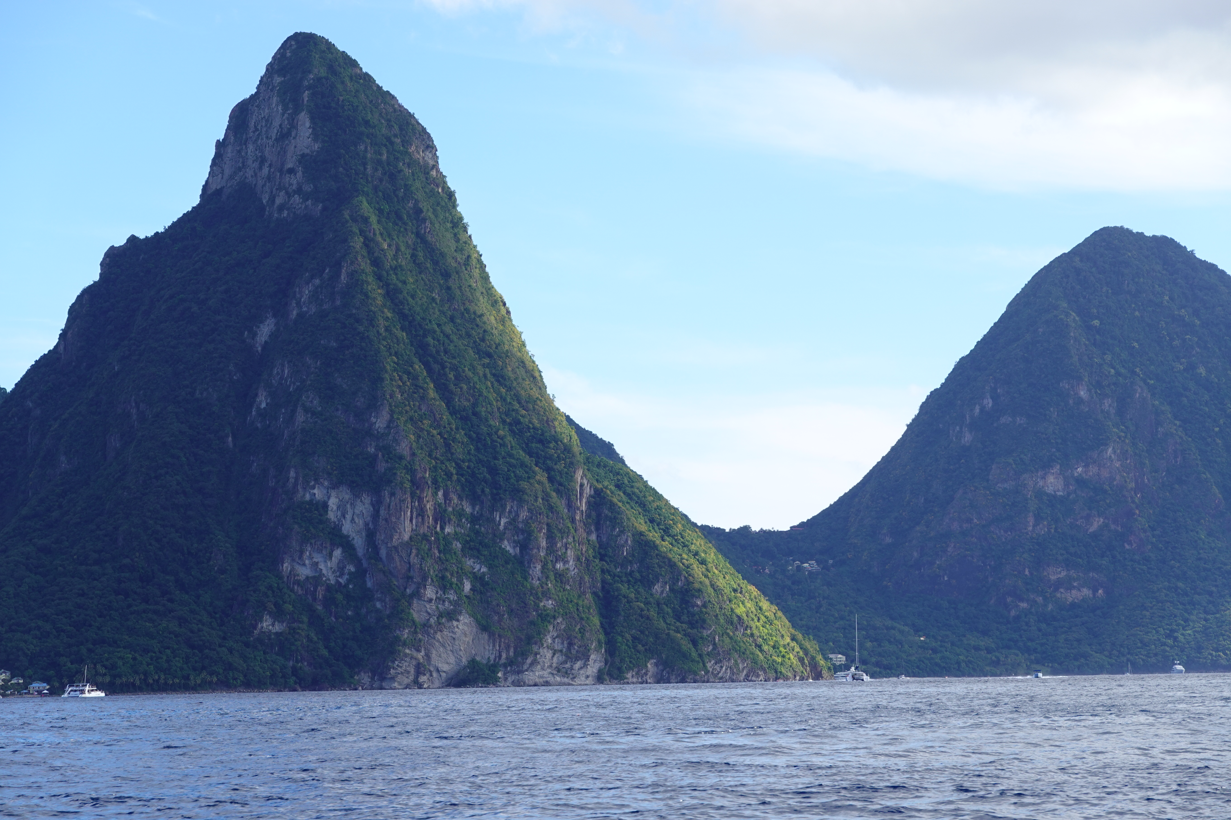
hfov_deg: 20.8
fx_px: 3351
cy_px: 410
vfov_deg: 14.0
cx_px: 616
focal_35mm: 98
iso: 100
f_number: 5.6
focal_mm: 36
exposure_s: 1/250
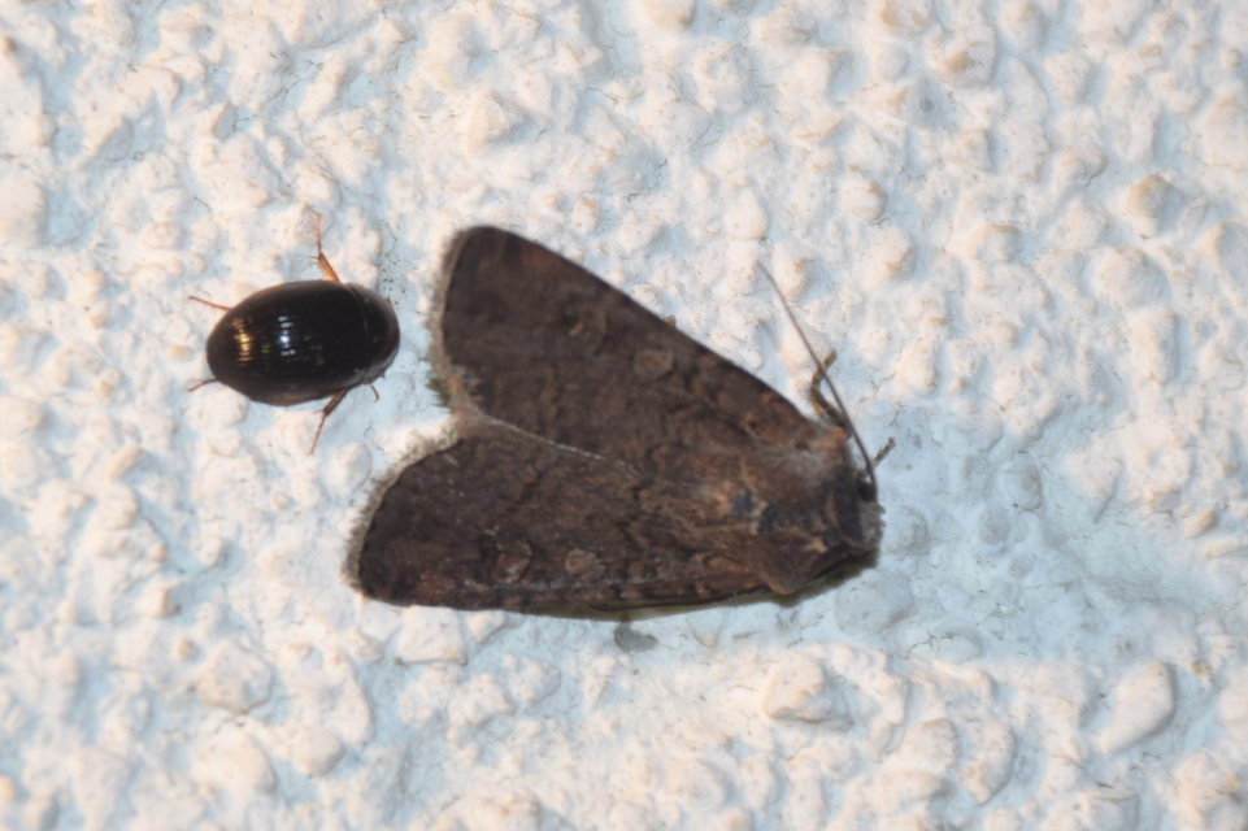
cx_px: 624
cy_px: 416
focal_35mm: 210
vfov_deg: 6.5
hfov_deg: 9.8
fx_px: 7277
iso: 320
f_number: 7.1
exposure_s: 1/125
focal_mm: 140
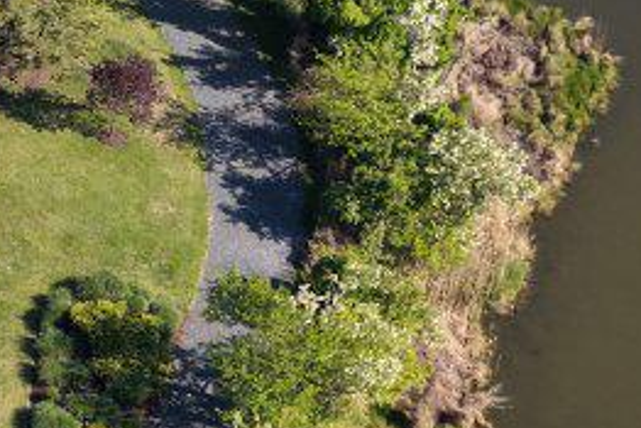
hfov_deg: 9.0
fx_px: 3901
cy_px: 236
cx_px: -499
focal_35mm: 219
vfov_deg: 6.3
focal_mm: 14.45
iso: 160
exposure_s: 1/25
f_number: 2.8
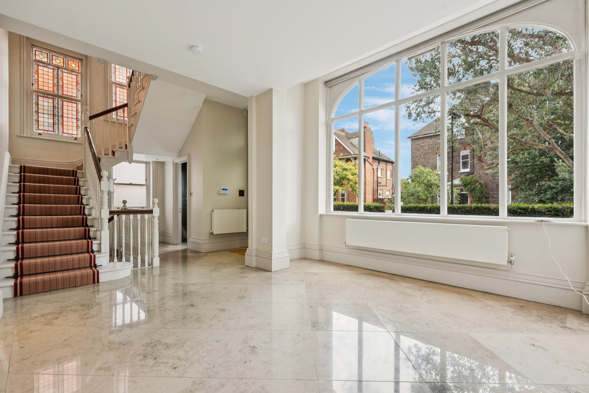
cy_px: 196
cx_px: 294
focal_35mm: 16
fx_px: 262
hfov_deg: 96.7
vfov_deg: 73.7
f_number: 9
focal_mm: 16
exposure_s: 1/60
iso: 400
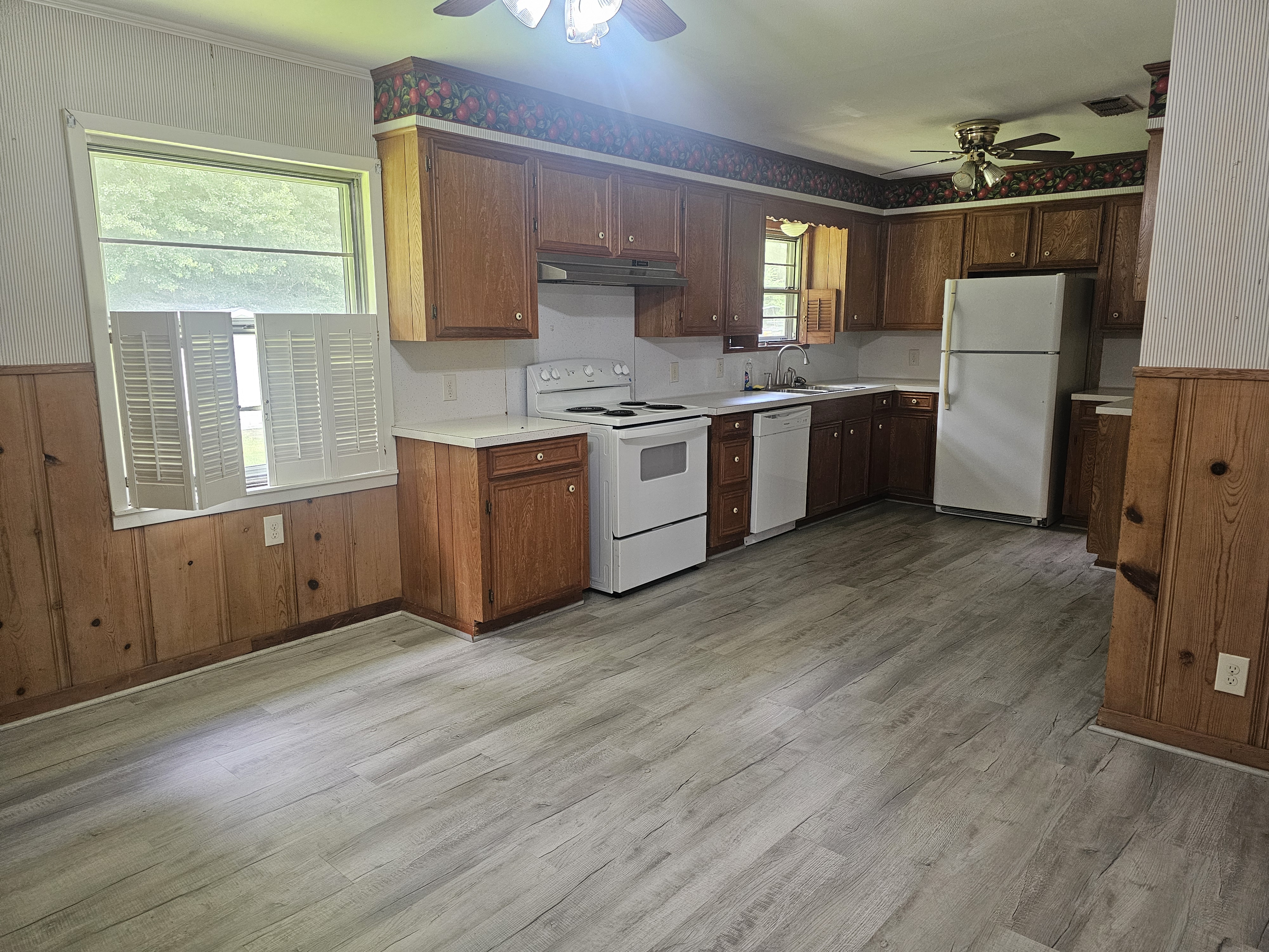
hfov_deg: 73.9
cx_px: 634
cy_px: 476
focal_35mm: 23
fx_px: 843
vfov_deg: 58.9
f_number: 1.7
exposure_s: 1/120
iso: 500
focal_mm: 6.3
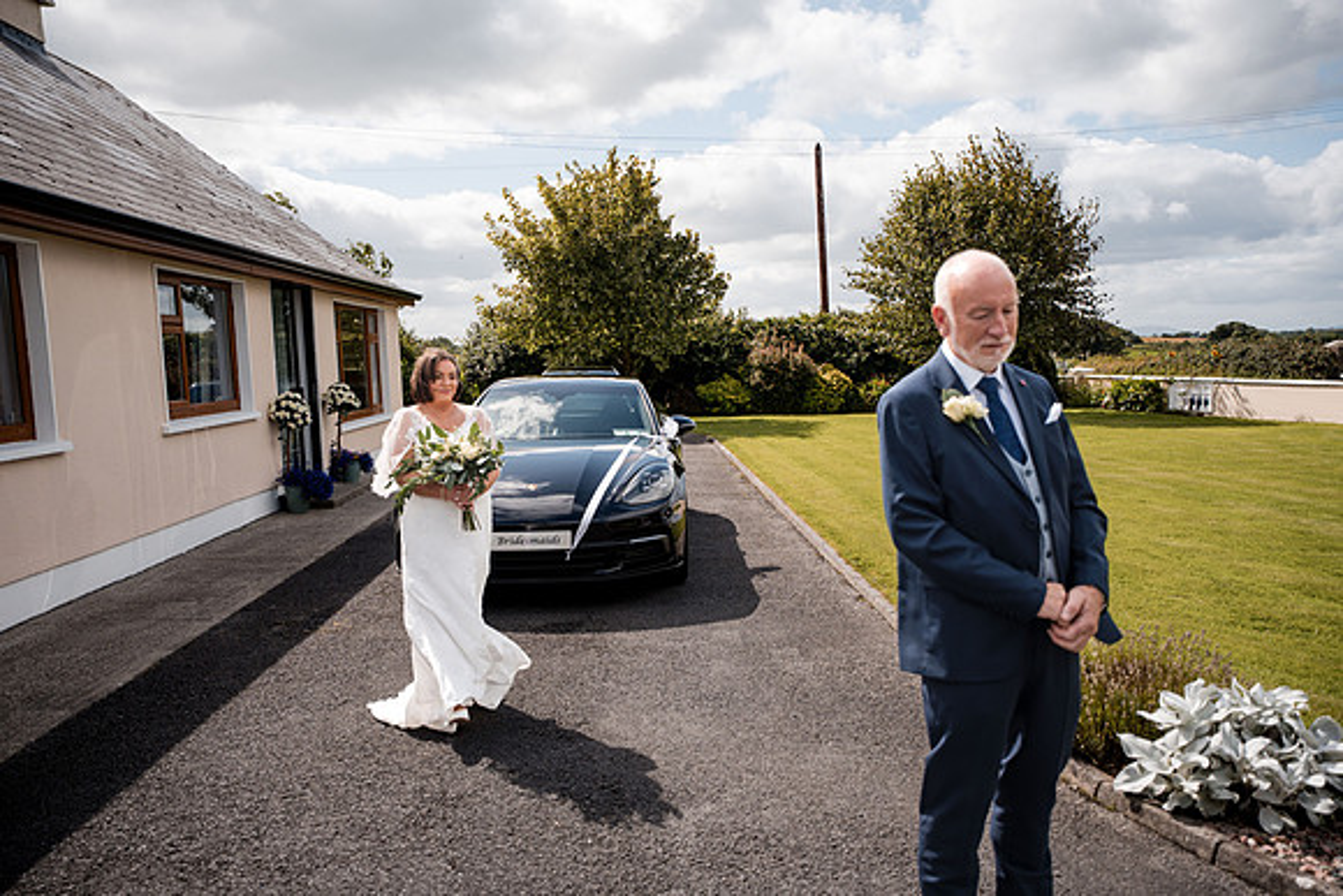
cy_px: 448
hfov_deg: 65.5
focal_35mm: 28
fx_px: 1045
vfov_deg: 46.4
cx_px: 672
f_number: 2.8
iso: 100
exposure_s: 1/2000
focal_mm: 28
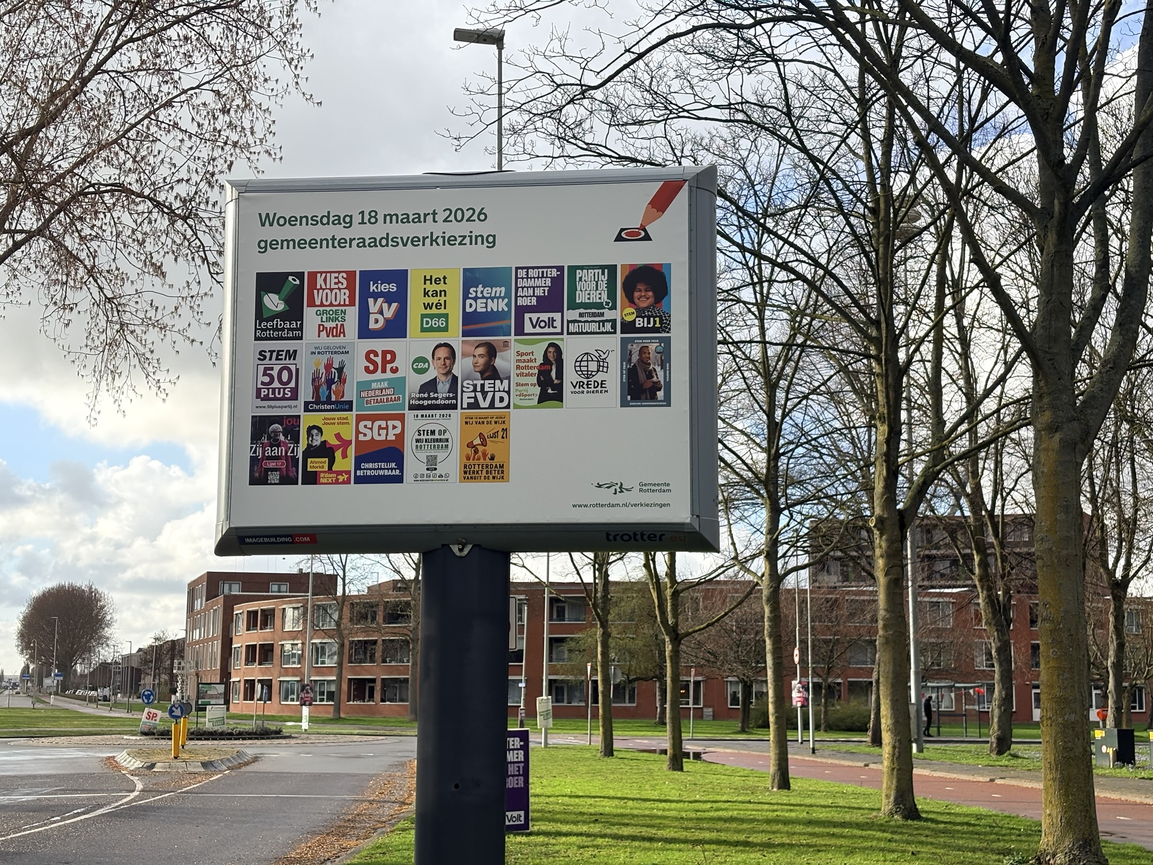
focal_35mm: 52
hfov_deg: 36.8
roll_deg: +0.2
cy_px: 432
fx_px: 1732
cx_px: 576
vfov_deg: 28.0
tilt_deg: +9.1
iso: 50
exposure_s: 1/2012
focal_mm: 5.96
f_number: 1.6
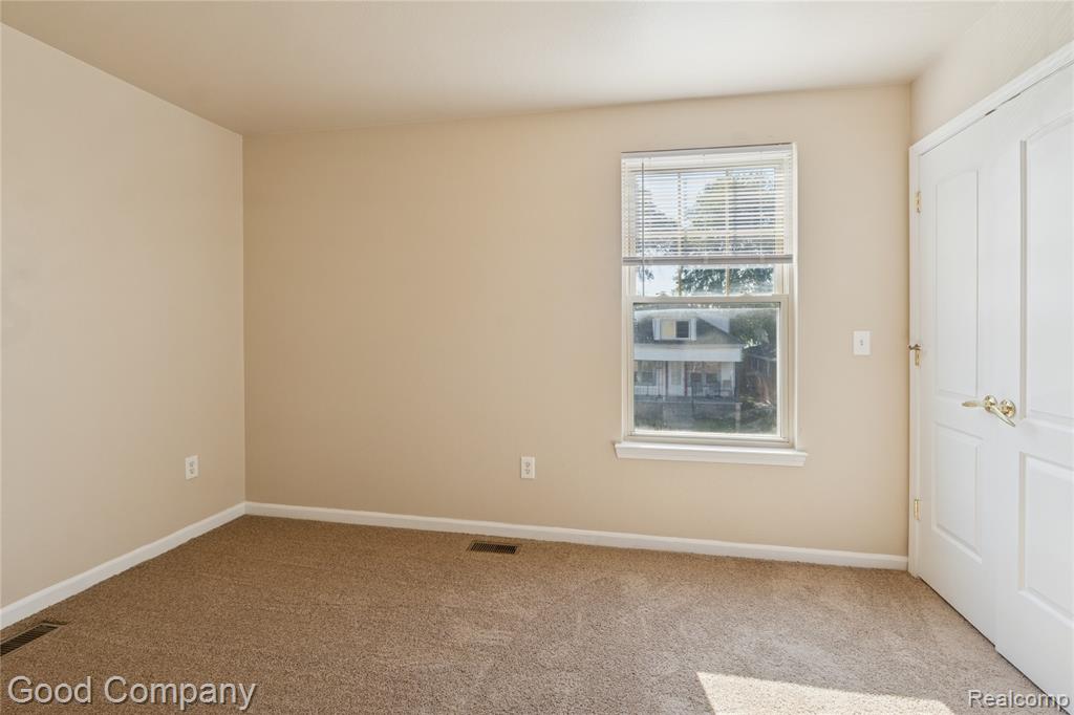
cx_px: 537
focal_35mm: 16
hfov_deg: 95.0
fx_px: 492
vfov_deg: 72.0
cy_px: 358
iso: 400
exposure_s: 1/80
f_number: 8
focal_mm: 11
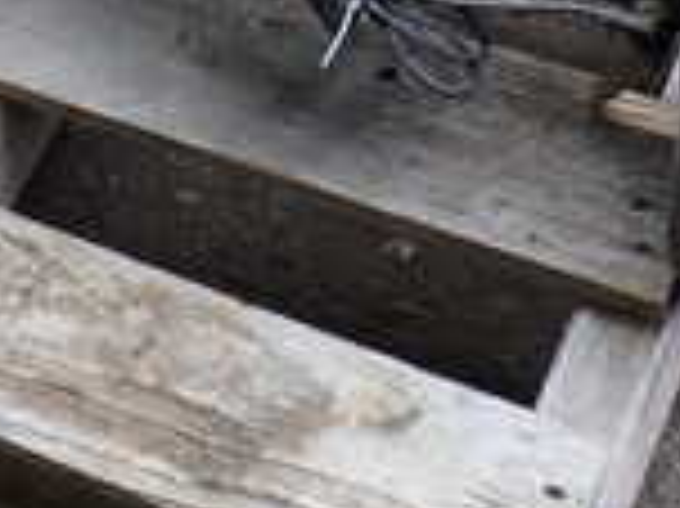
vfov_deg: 11.8
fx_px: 2336
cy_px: -288
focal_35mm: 119
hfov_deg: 15.8
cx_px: -167
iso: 100
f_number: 2.3
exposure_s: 1/125
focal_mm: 5.4
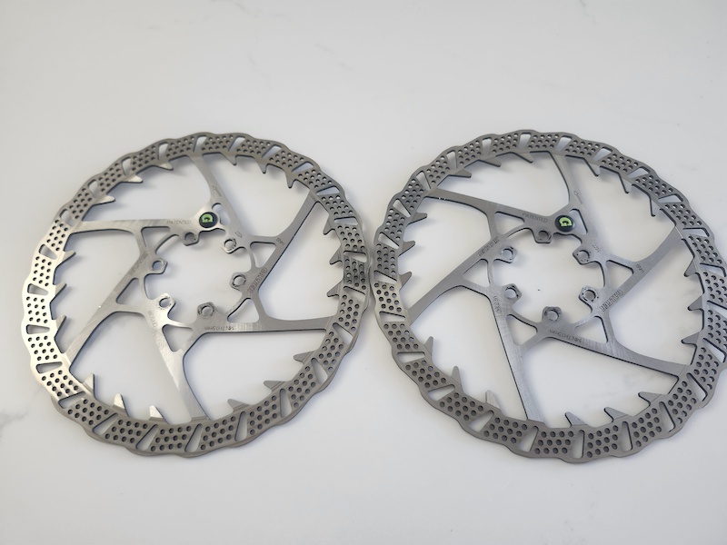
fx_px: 483
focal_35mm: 23
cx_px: 364
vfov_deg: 58.9
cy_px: 272
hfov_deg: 73.9
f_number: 1.8
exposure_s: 1/120
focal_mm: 5.54
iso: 400
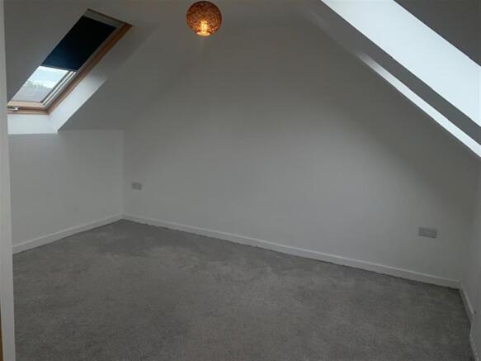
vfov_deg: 53.0
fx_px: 361
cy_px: 180
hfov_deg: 67.3
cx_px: 240
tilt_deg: -8.8
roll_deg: -3.9
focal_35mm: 26
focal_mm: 4.25
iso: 25
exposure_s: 1/732
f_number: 1.8
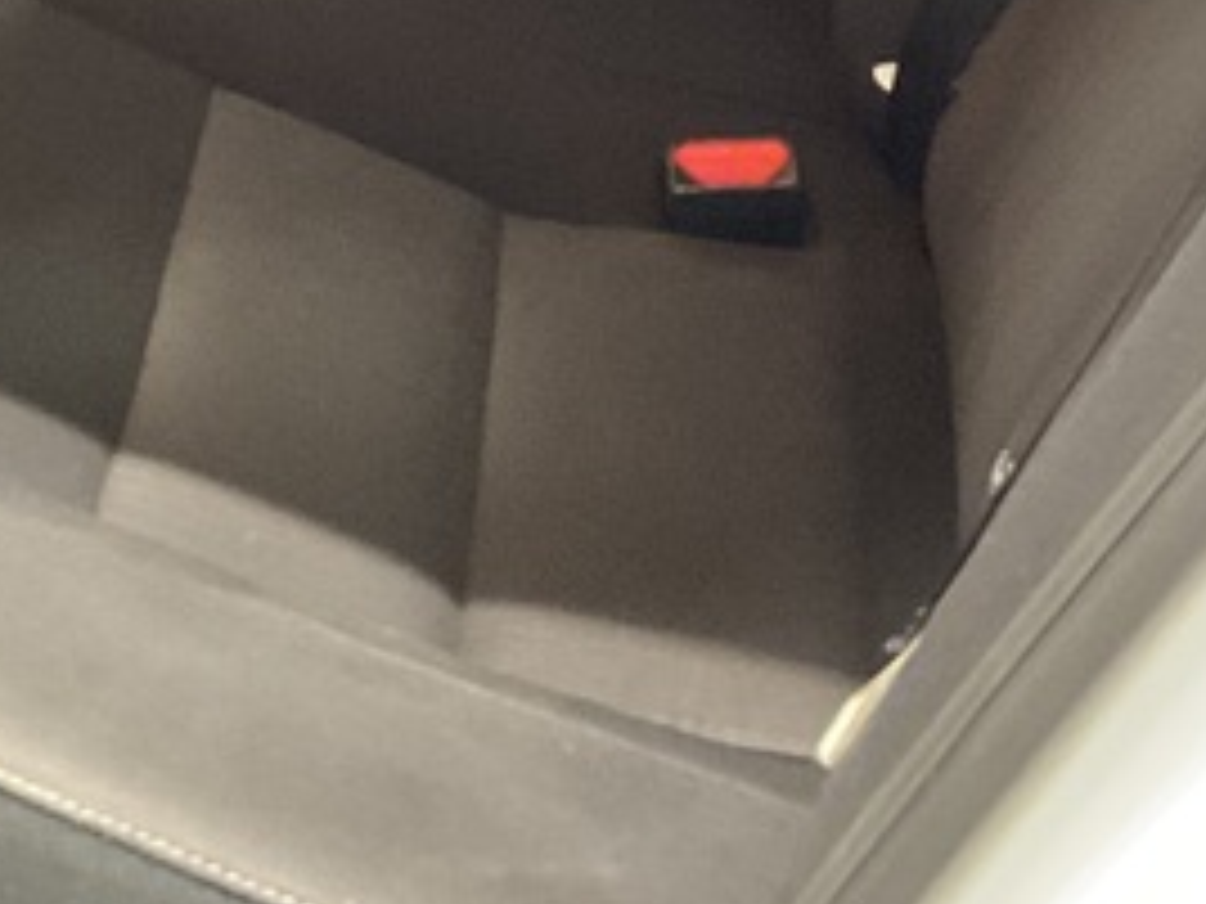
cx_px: 220
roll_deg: -3.2
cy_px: -427
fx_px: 3623
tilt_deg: -19.3
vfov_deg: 13.5
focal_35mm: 104
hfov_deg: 18.7
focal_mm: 3
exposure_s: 1/30
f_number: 1.8
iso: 320
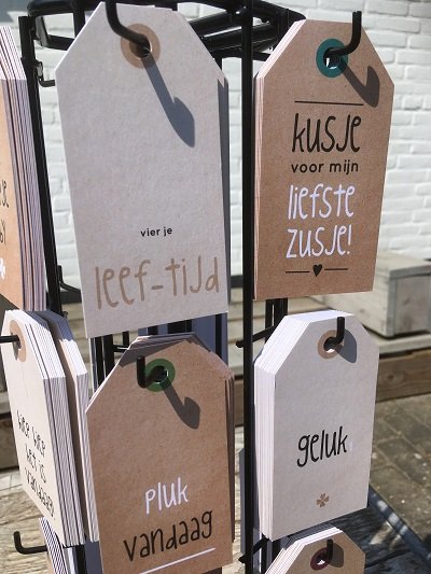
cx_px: 216
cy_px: 287
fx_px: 481
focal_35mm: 29
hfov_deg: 48.2
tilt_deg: -16.1
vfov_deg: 61.6
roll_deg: +1.2
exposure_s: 1/2481
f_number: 2.2
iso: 25
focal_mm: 4.15
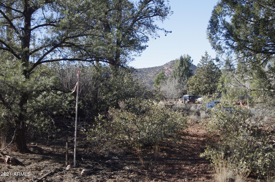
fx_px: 320
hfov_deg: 46.5
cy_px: 91
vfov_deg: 31.8
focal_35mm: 42
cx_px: 138
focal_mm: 28
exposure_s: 1/320
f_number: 6.3
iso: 640
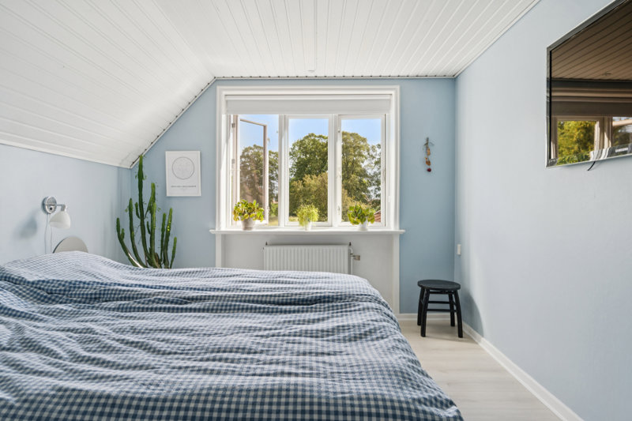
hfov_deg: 77.3
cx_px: 316
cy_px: 210
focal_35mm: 22
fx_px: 395
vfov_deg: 56.1
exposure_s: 1/125
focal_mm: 15
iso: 200
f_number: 5.6
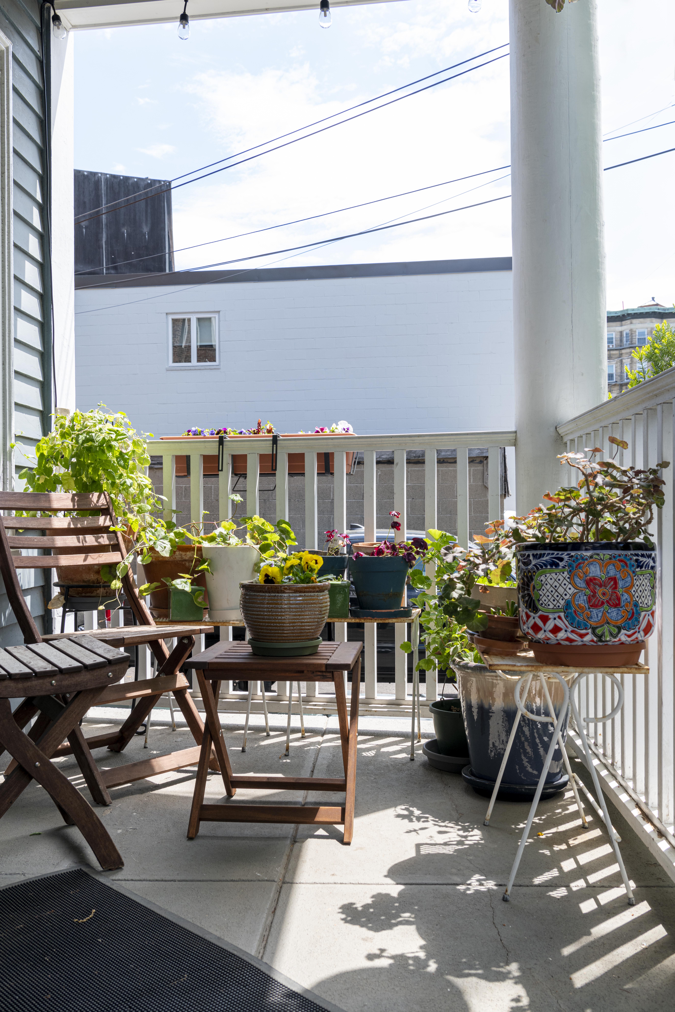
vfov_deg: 58.7
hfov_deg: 41.1
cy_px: 506
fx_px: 900
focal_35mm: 32
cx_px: 338
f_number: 9
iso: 200
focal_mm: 32
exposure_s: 1/125
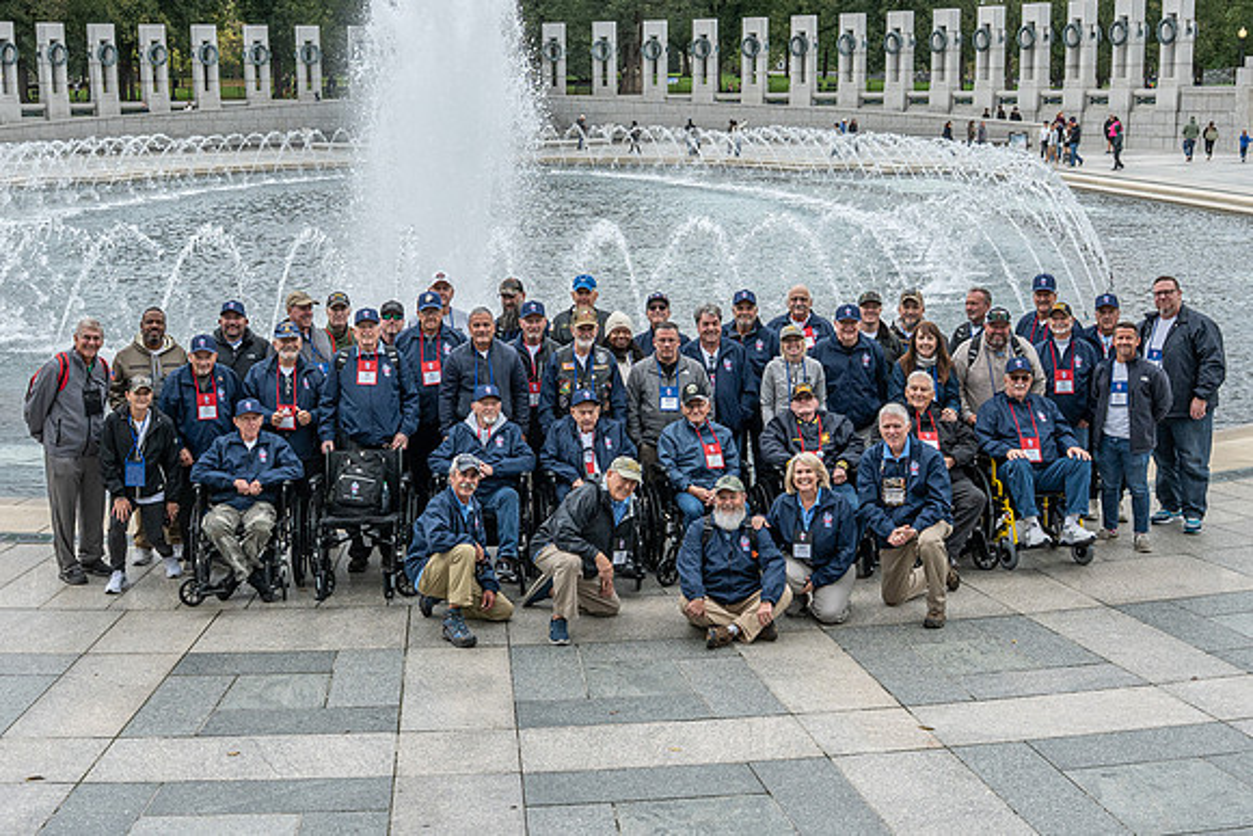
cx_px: 558
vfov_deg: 26.9
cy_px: 399
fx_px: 1745
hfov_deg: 39.5
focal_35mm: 50
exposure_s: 1/400
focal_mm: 30.5
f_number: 10
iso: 640
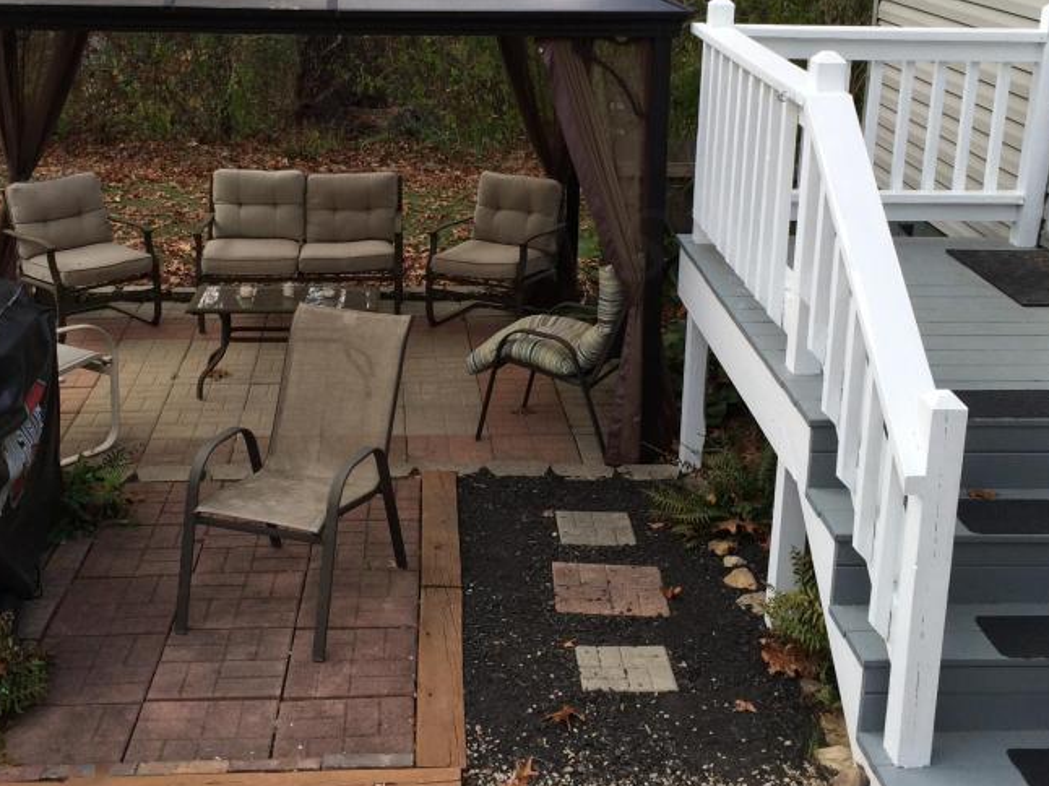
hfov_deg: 41.2
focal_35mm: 46
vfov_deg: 31.2
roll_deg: -1.7
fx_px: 1393
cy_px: 245
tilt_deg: -16.7
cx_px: 502
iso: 32
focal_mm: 4.15
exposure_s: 1/500
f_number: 2.2
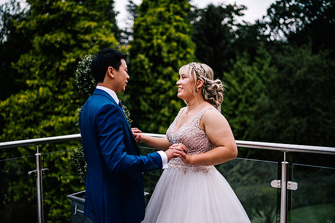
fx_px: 326
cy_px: 112
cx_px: 168
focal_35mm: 35
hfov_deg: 54.4
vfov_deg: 37.9
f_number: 1.4
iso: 100
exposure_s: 1/250
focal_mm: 35
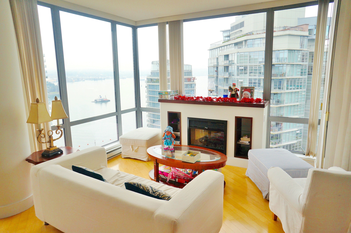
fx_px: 234
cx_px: 176
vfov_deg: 53.0
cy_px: 116
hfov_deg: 73.8
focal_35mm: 24
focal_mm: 16
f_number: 5
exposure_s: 1/100
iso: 200
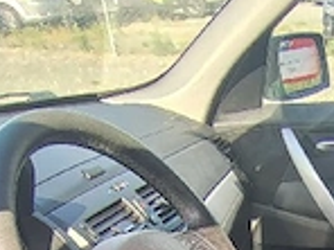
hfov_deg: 26.7
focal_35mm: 65
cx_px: 393
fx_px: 627
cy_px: 459
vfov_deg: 17.8
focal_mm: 1.66
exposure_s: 1/100
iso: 191
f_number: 2.2
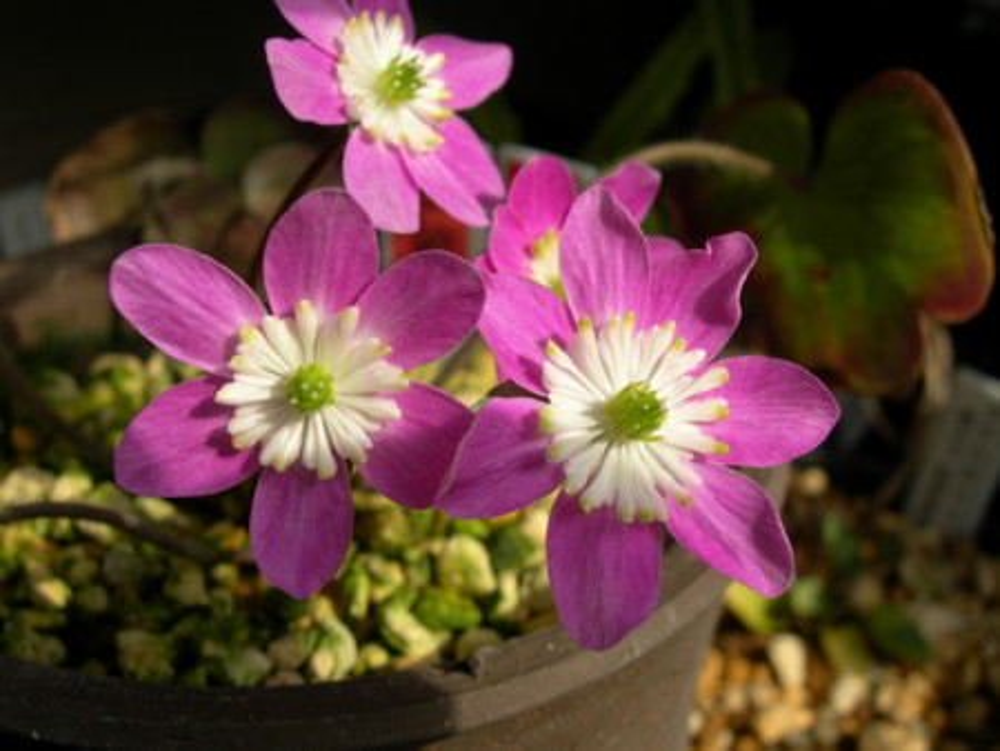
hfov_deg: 45.8
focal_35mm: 41
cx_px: 500
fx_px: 1185
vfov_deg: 35.2
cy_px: 376
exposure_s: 1/326
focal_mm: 8.5
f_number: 4.9
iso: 50
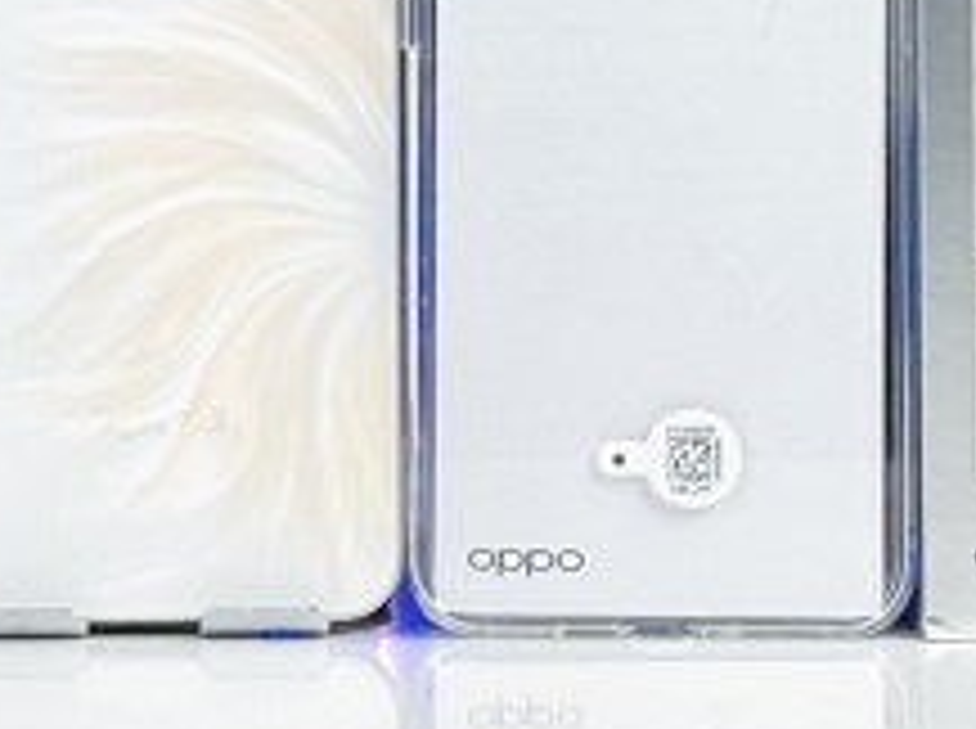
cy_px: -306
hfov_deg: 11.1
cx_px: 144
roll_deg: -0.4
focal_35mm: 177
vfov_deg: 8.2
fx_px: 4982
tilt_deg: +1.5
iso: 50
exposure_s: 1/100
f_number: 1.78
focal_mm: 6.76
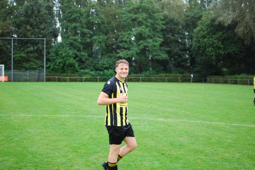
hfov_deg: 37.8
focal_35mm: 52
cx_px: 128
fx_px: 372
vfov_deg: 25.8
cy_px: 85
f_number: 2
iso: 320
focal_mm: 35
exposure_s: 1/500
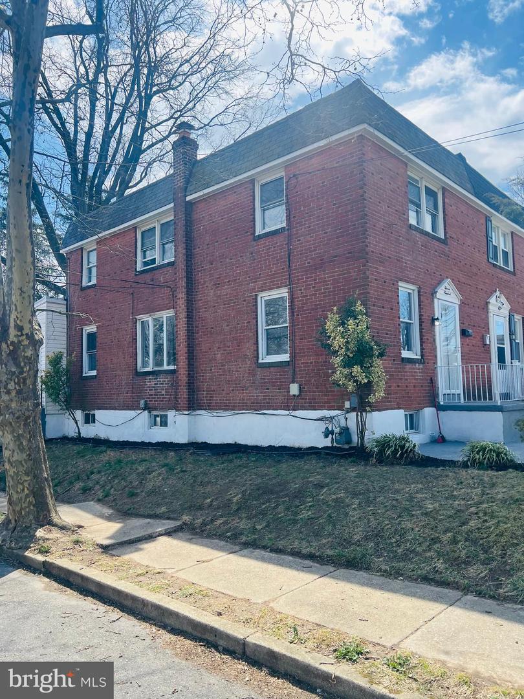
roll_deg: +0.9
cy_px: 350
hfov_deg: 53.1
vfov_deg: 67.3
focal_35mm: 26
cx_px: 262
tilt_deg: +6.7
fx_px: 525
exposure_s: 1/2571
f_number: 1.5
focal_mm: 5.7
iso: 50
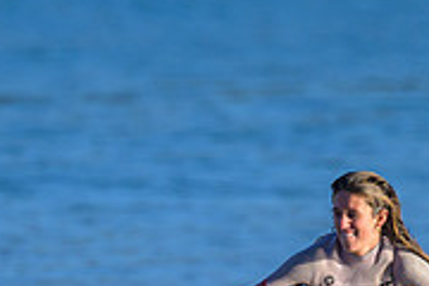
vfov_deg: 0.4
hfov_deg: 0.7
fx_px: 37010
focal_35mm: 3106
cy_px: 375
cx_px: 187
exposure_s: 1/1000
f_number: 6.3
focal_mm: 800
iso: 250
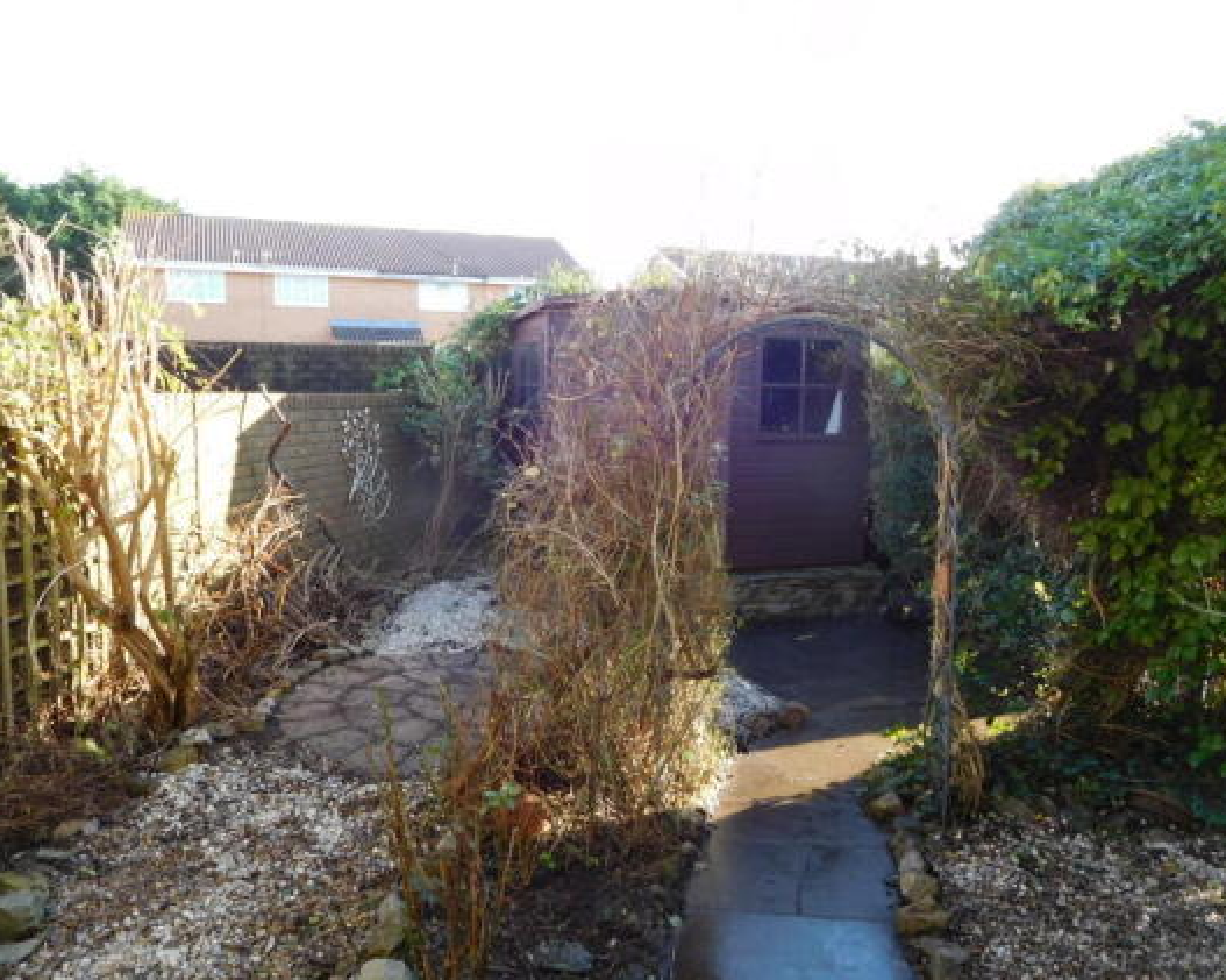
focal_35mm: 27
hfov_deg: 64.1
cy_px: 504
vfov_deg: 53.1
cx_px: 634
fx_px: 979
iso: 125
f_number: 3.4
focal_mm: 4.5
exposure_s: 1/100
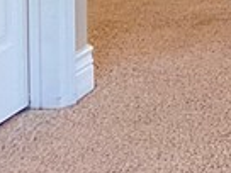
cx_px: 725
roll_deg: +0.3
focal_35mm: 196
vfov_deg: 7.0
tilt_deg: -0.5
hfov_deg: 8.3
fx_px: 1308
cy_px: -300
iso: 200
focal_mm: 4.25
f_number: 1.8
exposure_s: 1/60
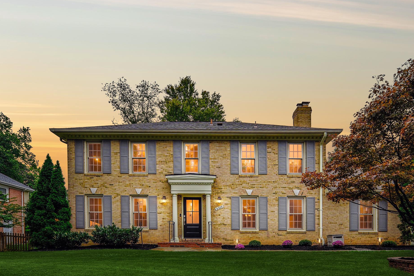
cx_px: 227
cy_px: 148
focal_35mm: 19
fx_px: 218
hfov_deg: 86.7
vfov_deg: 64.5
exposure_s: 1/60
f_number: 8
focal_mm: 17
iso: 100
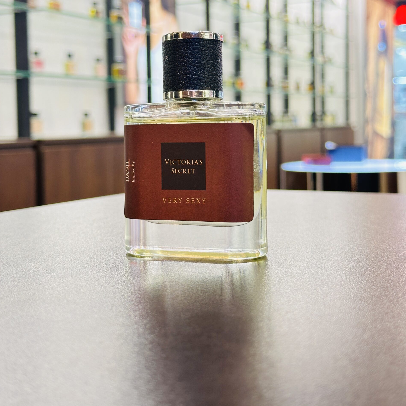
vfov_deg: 29.9
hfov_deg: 30.0
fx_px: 756
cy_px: 142
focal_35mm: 57
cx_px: 202
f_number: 1.78
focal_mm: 6.86
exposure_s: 1/50
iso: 160
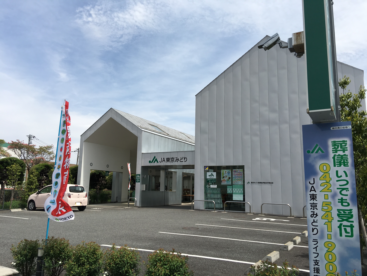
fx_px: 307
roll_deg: -1.4
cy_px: 138
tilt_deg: +10.5
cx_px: 184
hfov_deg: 61.7
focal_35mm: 29
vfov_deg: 48.2
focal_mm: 4.15
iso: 25
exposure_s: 1/1972
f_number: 2.2
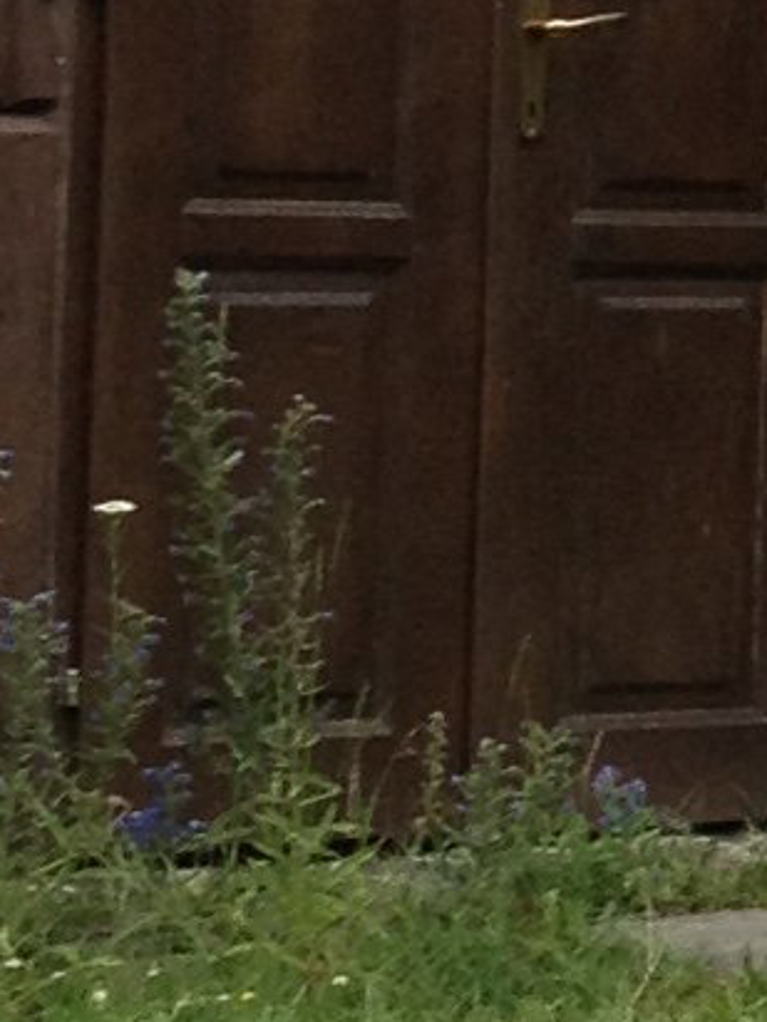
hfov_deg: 5.1
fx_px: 8183
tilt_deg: +2.9
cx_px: 2338
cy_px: -161
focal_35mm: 277
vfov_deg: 7.1
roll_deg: -1.3
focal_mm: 4.28
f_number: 2.4
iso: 50
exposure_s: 1/665
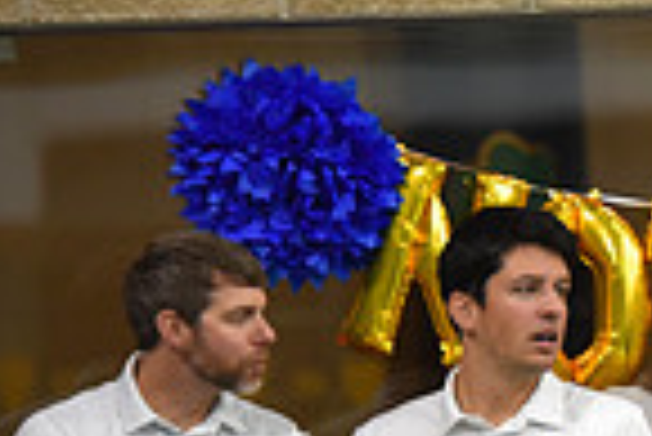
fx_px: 10859
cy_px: 748
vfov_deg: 2.3
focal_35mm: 599
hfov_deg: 3.4
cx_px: 1264
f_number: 2.8
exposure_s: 1/500
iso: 1800
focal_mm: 150
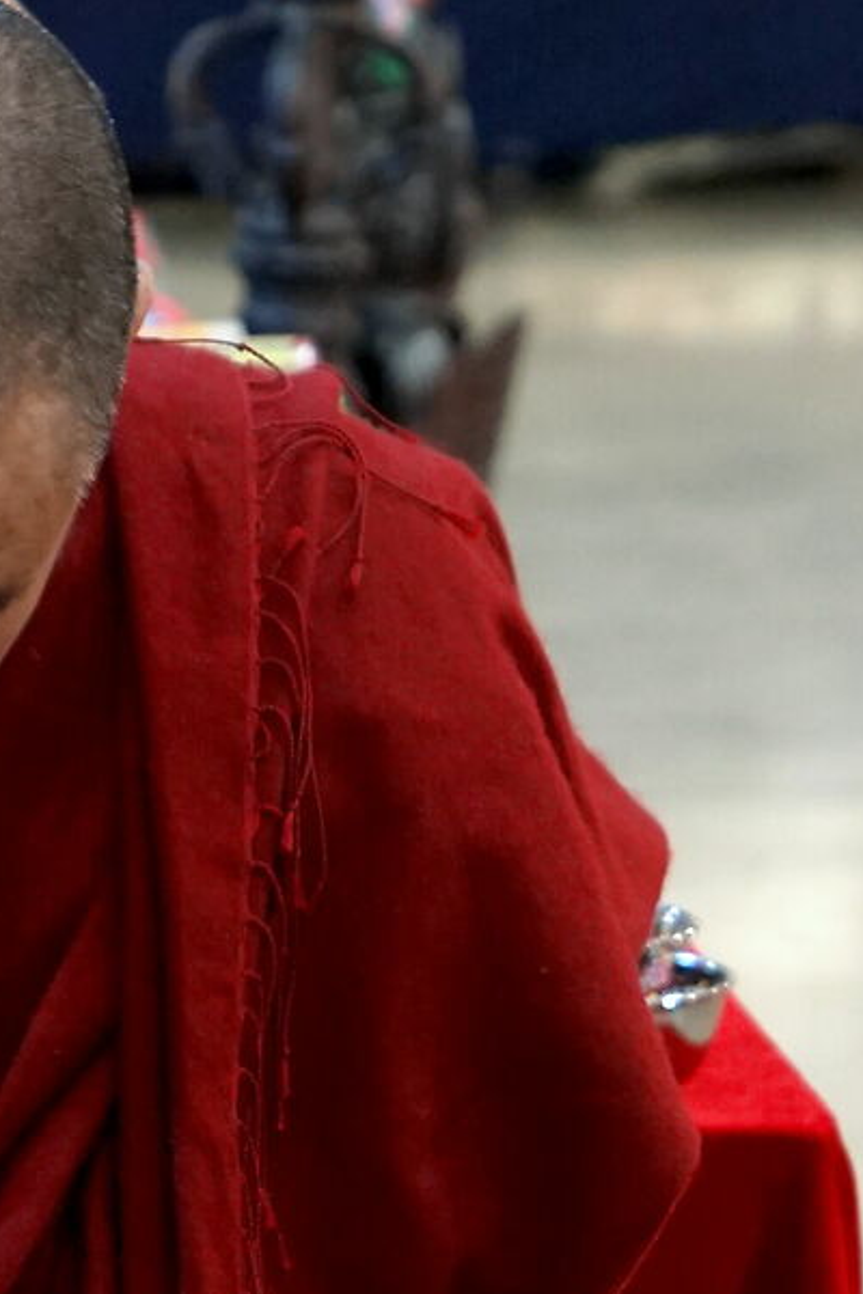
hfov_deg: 4.6
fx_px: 10787
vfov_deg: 6.8
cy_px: 2016
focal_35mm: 300
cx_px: -153
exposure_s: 1/60
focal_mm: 50
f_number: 3.5
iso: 800
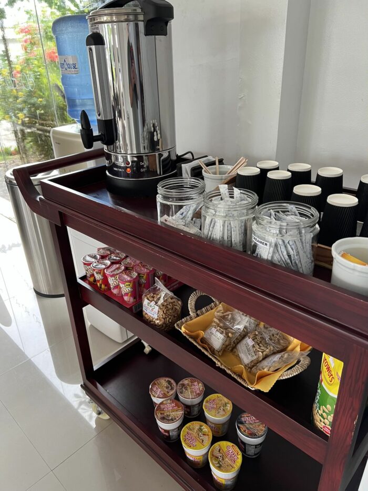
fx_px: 368
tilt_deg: -28.1
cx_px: 184
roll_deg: +1.8
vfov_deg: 67.3
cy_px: 246
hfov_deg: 53.1
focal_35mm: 26
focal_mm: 5.7
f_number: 1.5
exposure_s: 1/72
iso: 125
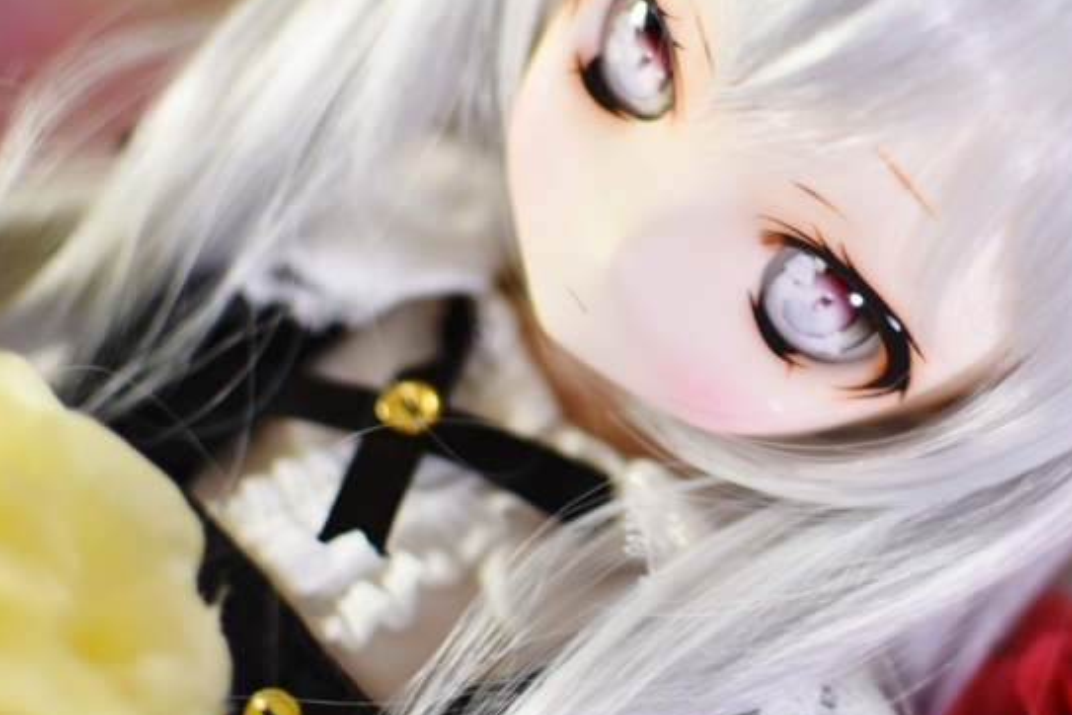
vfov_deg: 13.8
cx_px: 910
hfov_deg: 20.3
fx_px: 2946
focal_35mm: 99
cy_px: 216
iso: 100
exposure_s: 1/30
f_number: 1.8
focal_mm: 35
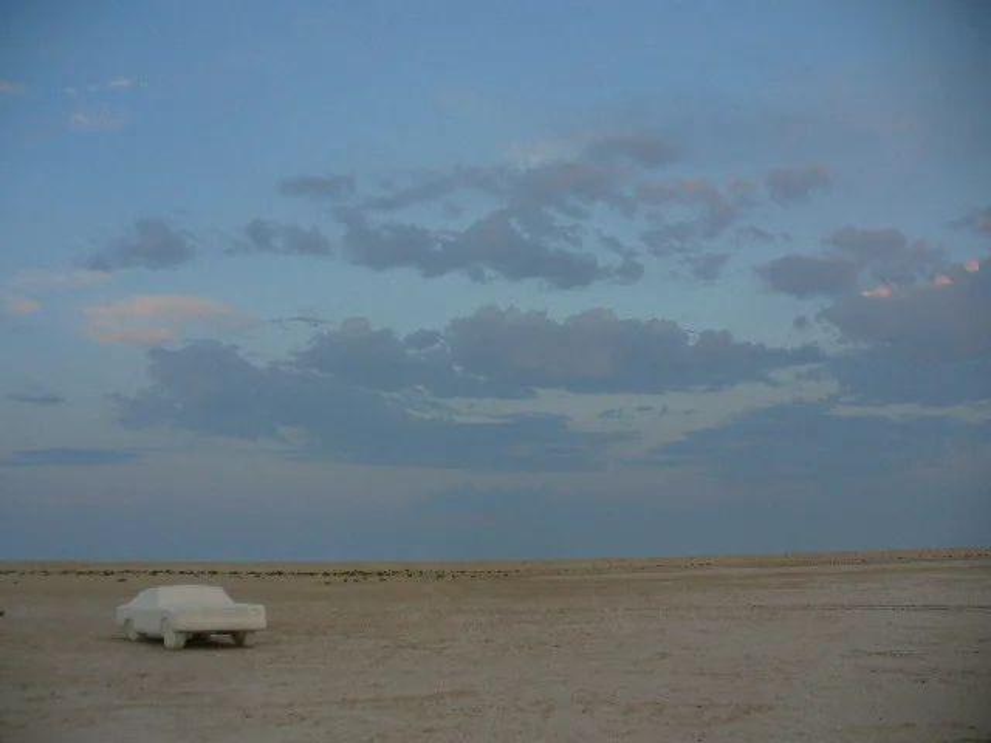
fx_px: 1059
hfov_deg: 50.1
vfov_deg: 38.7
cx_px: 496
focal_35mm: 37
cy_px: 372
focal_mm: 6.1
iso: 80
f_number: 2.8
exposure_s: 1/160
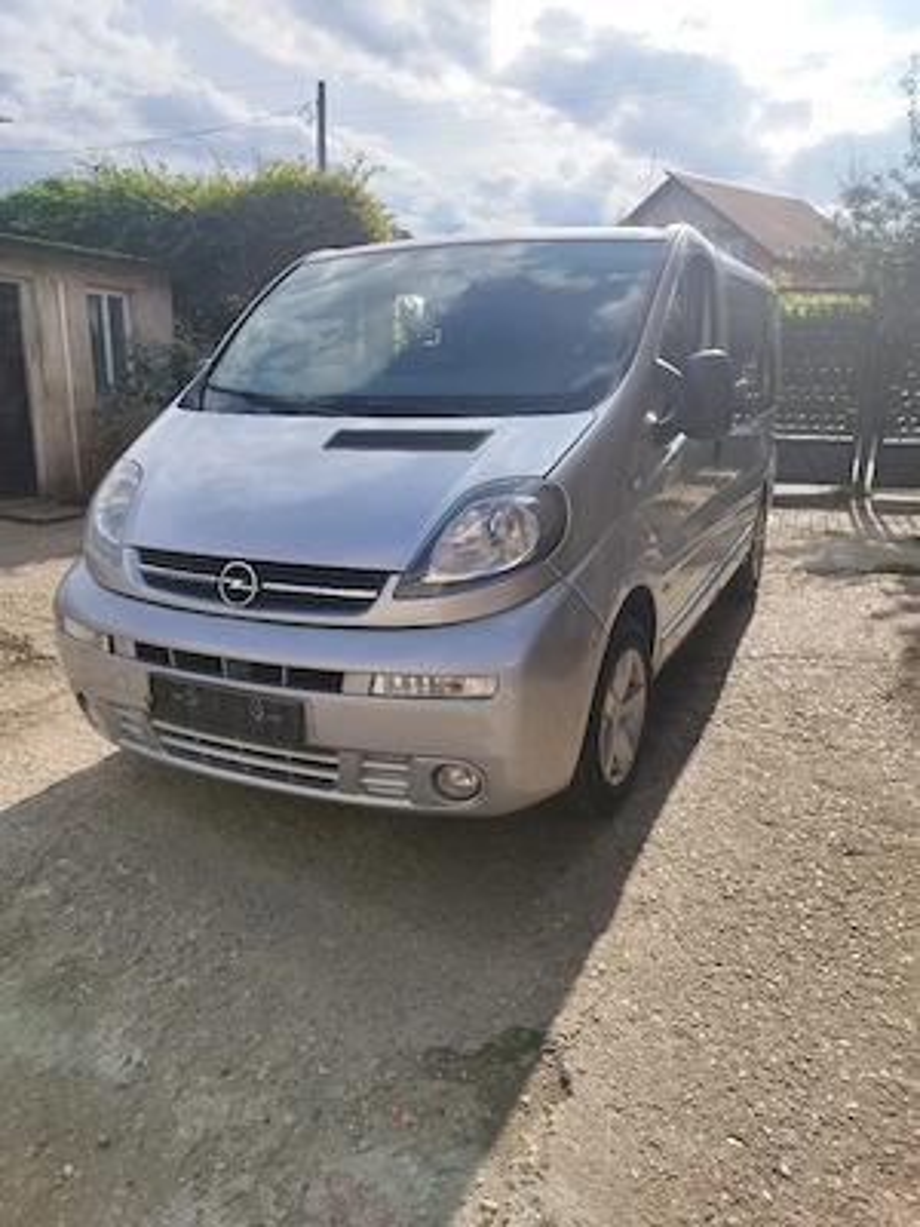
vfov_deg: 71.6
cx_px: 460
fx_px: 850
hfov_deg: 56.8
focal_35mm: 24
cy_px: 614
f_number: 1.89
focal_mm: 5.89
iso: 50
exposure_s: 1/1667
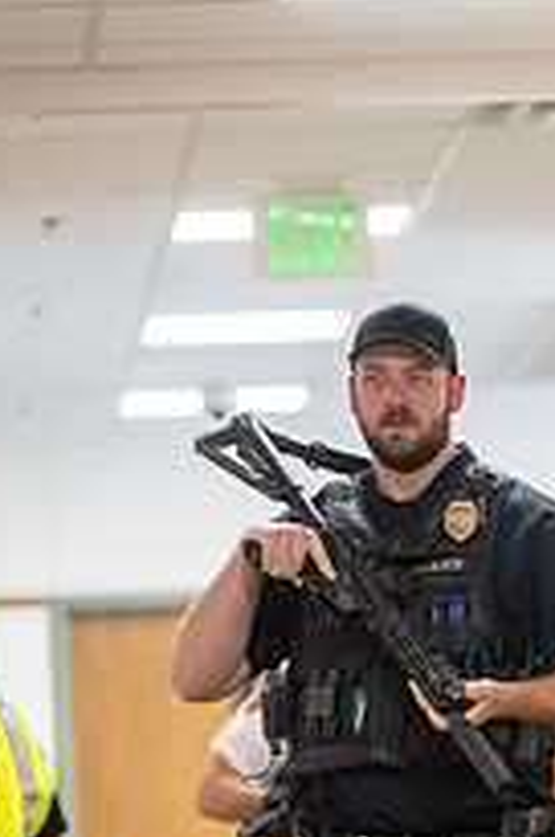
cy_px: 510
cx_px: 555
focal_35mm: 352
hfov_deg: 3.9
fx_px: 8167
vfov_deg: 5.9
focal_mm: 160
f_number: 2.8
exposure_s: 1/500
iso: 2000
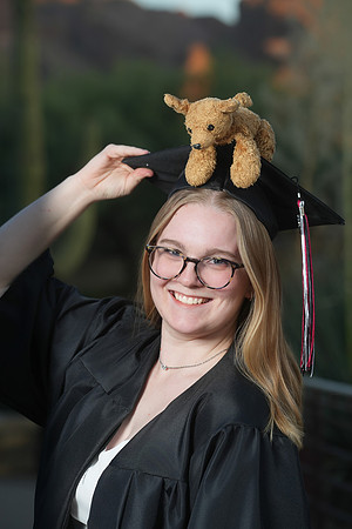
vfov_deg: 16.0
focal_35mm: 128
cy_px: 264
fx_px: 1877
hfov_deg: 10.7
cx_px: 176
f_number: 5.6
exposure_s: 1/250
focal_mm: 128
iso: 320
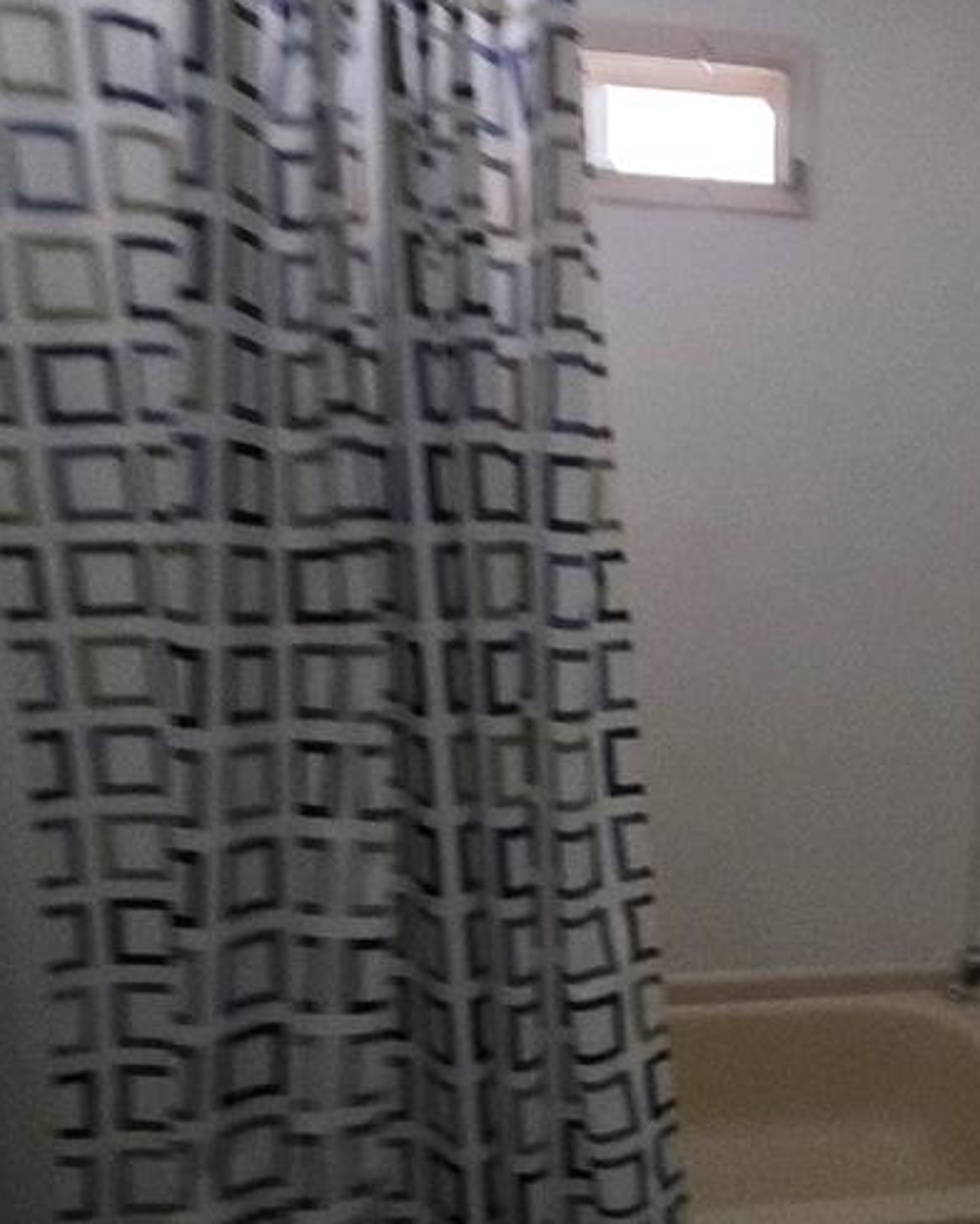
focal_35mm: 31
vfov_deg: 56.8
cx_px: 795
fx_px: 1124
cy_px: 725
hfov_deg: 44.6
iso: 1000
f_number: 1.9
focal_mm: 2.2
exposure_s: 1/24
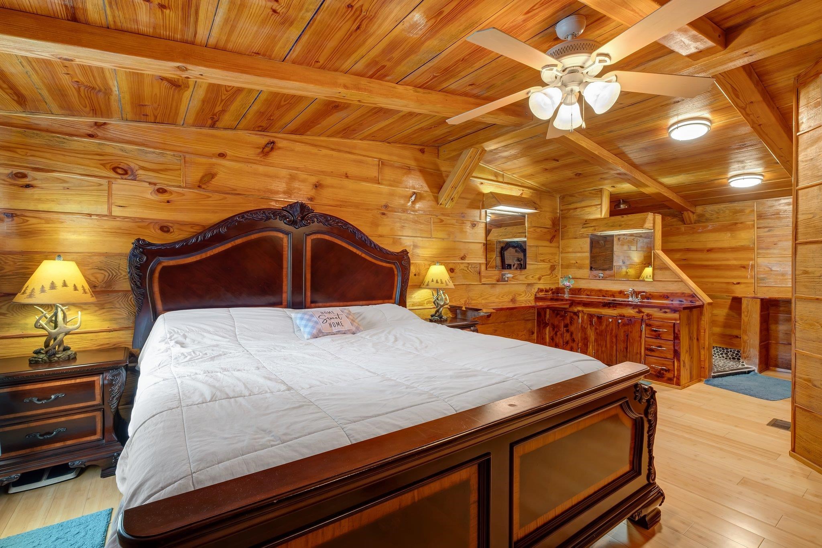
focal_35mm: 15
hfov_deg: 100.4
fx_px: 342
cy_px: 274
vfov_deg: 77.3
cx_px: 411
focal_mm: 10
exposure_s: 1/2
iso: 250
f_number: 8
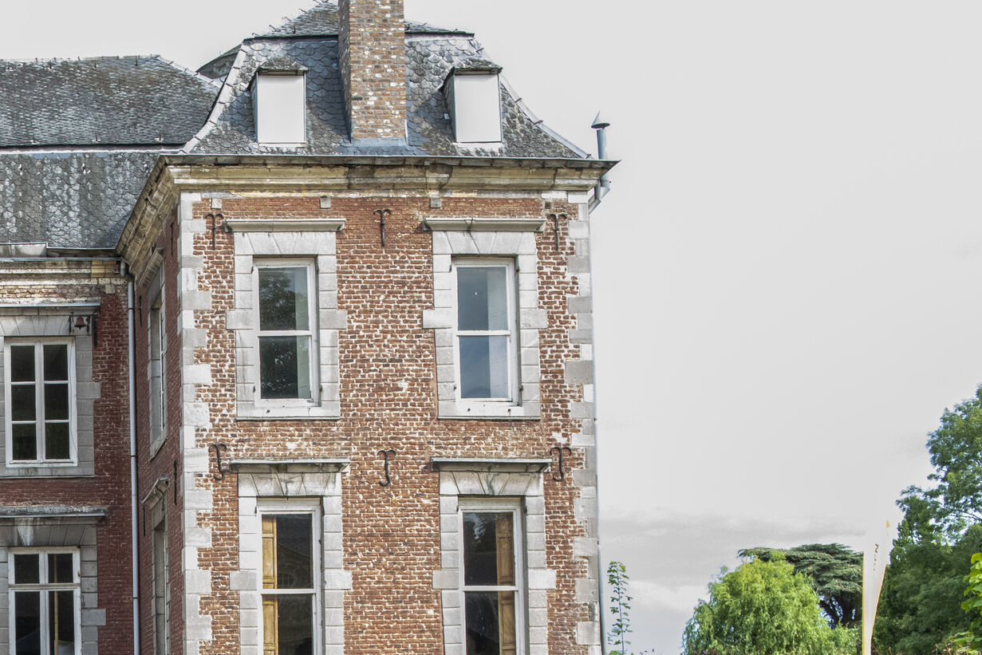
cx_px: -105
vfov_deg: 17.0
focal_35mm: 78
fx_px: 2128
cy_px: 715
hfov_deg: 24.2
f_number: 8
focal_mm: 32
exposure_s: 1/320
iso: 1250
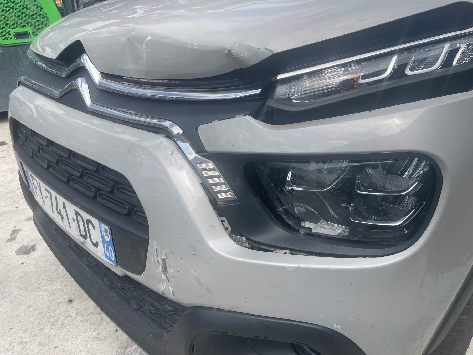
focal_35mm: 26
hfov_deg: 67.3
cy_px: 178
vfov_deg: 53.1
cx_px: 236
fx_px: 355
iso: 32
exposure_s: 1/2053
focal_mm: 4.2
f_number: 1.6
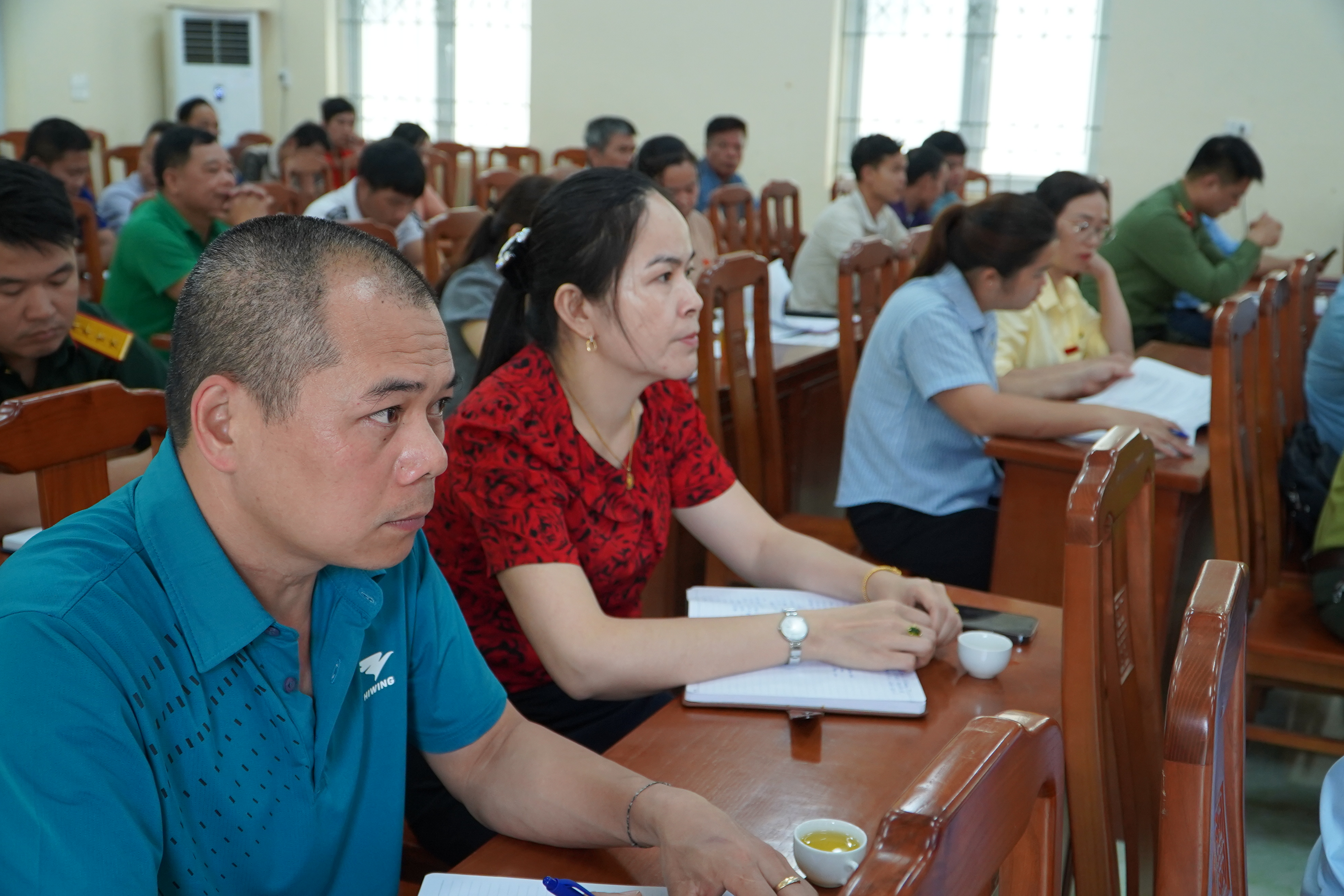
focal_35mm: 37
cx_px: 672
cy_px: 448
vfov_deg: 35.9
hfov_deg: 51.9
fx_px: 1381
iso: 1250
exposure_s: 1/160
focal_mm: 25
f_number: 4
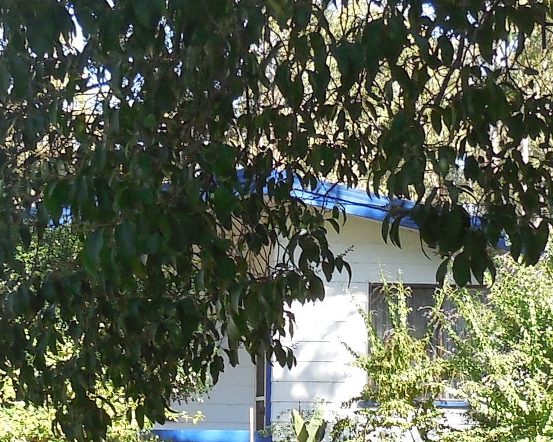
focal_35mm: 114
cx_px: 181
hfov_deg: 16.8
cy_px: 525
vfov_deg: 13.2
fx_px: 1866
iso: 125
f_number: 3.1
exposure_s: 1/200
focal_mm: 4.5
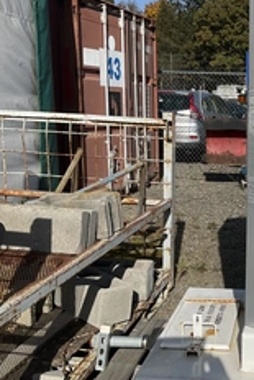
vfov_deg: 38.2
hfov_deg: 24.0
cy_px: 198
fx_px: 549
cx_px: 292
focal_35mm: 52
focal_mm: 3
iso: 25
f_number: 1.8
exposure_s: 1/3534
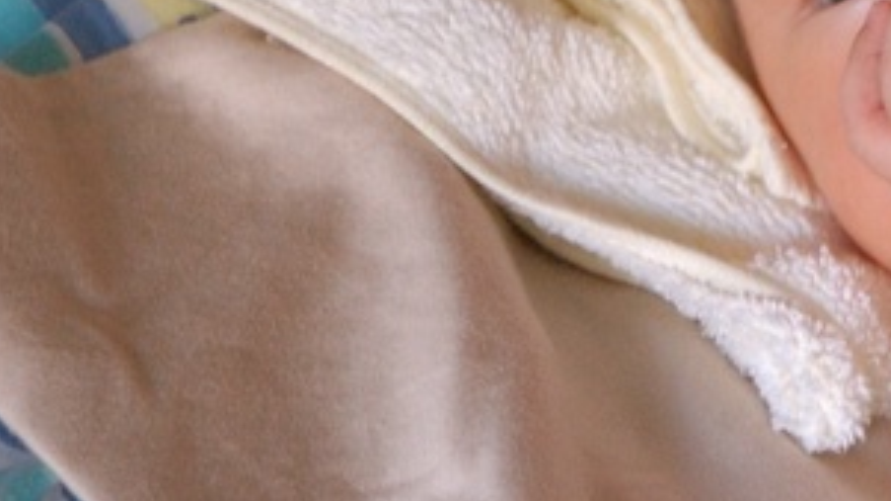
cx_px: 1122
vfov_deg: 3.2
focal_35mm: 374
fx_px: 8832
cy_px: -73
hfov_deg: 5.7
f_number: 4.5
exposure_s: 1/20
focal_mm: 70
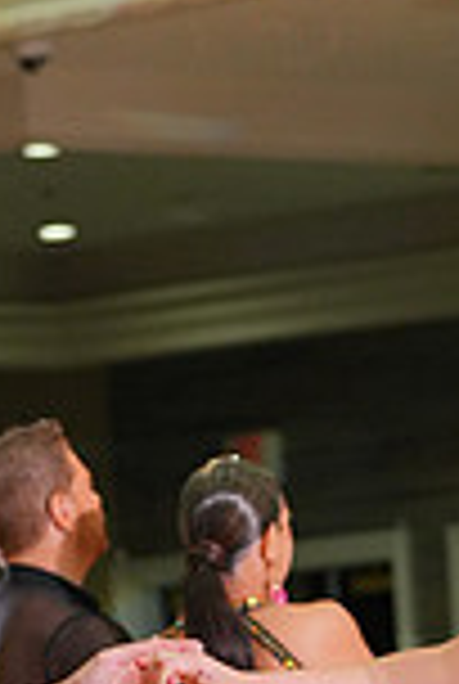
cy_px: 986
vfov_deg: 6.1
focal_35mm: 335
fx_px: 6377
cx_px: 268
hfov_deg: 4.1
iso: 2000
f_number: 4
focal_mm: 88
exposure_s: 1/400
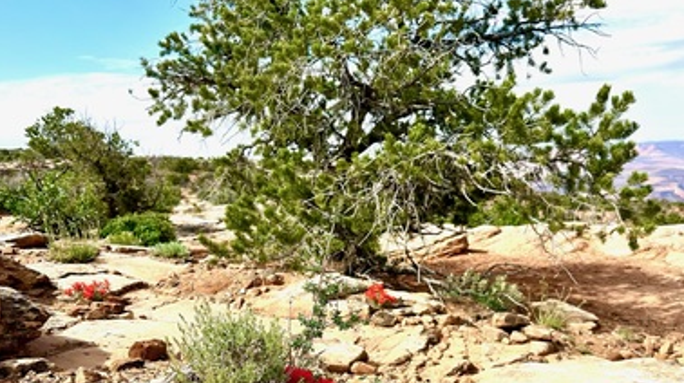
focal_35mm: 36
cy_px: 296
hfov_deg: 55.3
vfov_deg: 32.0
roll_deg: +1.3
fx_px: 652
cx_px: 349
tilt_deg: -11.9
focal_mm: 6.86
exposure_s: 1/5263
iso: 80
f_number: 1.78
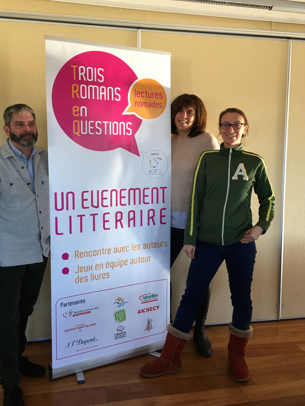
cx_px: 143
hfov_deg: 42.9
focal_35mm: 33
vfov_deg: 55.3
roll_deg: -1.3
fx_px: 388
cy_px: 187
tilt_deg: -3.8
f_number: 2.2
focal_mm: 4.15
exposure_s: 1/33
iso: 32
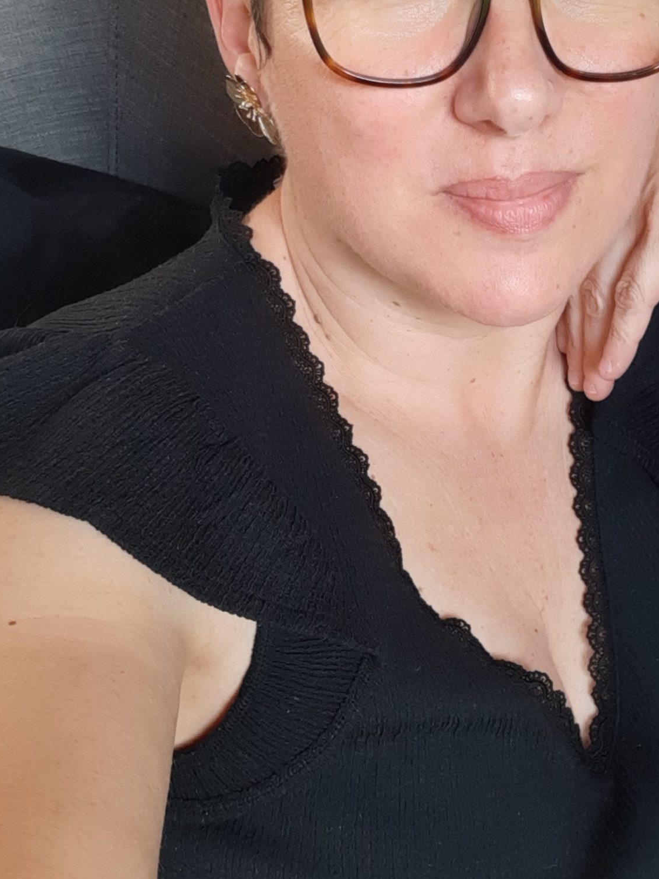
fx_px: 1345
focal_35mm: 53
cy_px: 328
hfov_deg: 27.2
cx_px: 496
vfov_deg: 36.0
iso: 125
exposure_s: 1/33
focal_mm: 3.75
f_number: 2
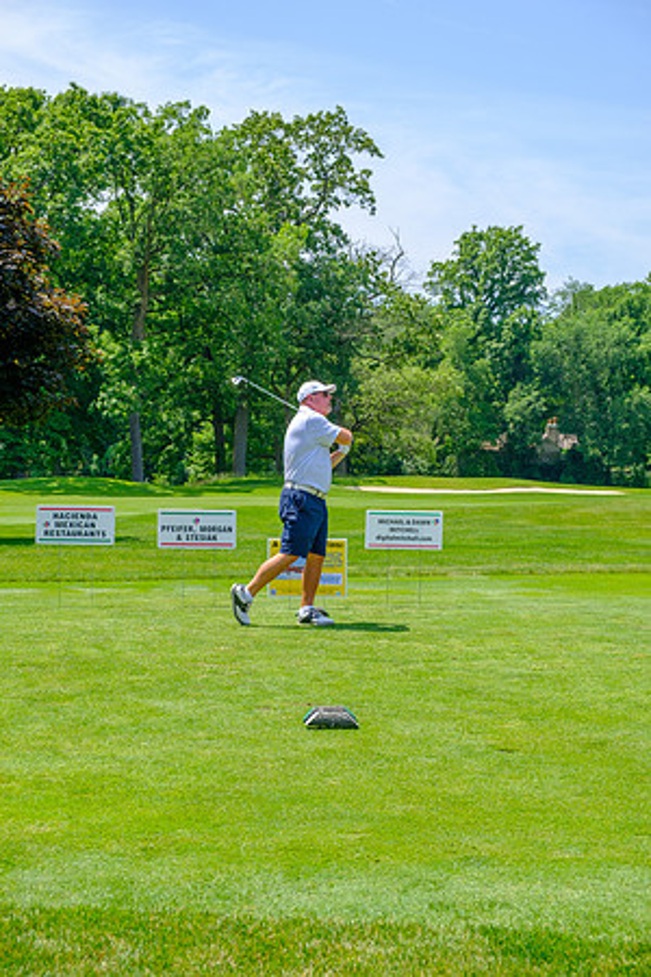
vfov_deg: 36.9
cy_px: 488
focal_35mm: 54
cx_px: 326
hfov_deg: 25.1
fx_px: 1465
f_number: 5
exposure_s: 1/500
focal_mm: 35.8
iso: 200
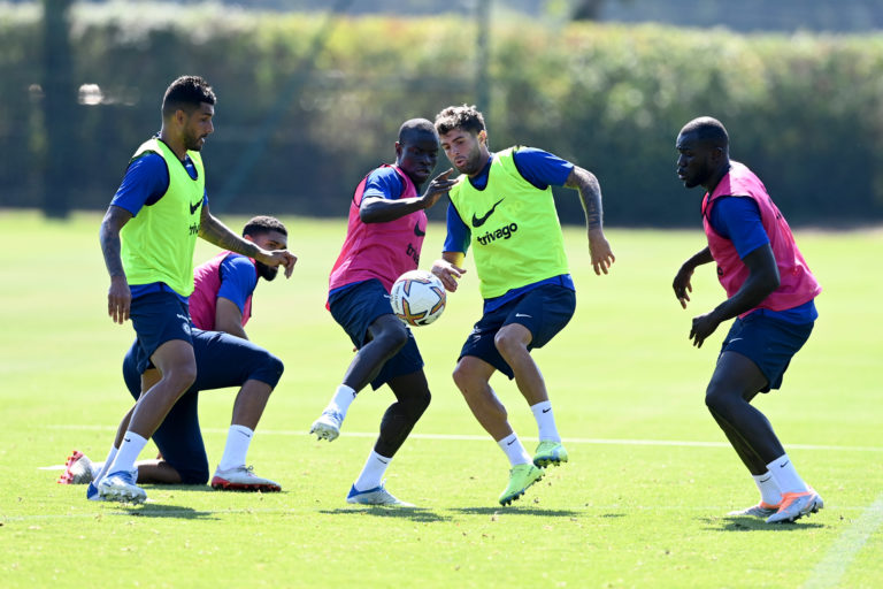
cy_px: 294
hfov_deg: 5.2
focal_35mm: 400
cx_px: 442
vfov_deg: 3.4
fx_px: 9810
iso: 500
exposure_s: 1/1600
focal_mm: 400
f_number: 4
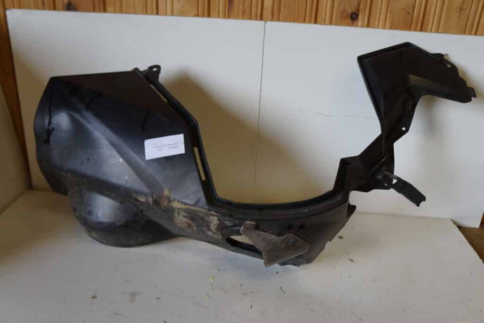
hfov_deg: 61.9
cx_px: 242
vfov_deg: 43.6
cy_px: 162
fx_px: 403
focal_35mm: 30
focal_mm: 20
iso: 200
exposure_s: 1/60
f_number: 3.5
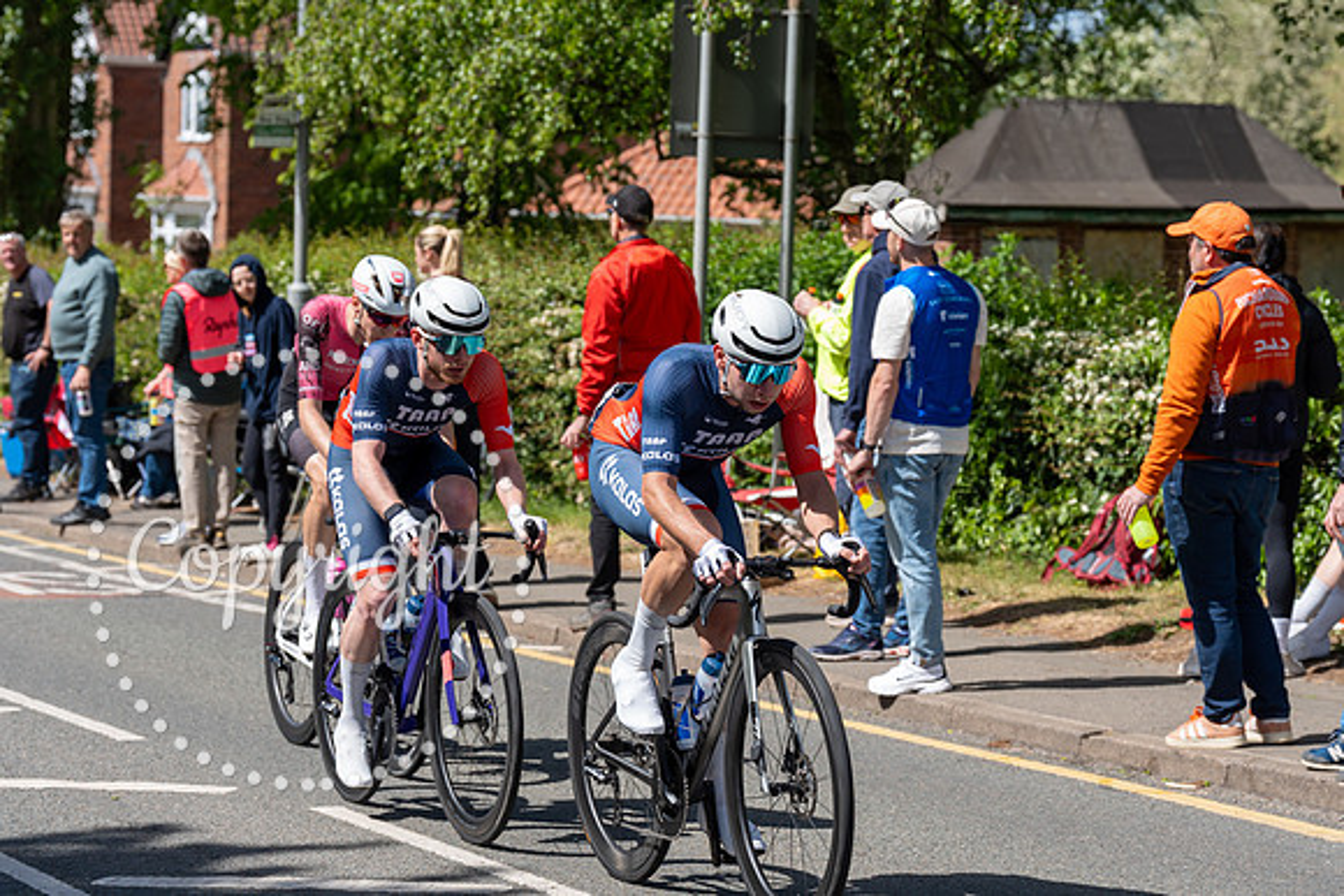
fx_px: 4033
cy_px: 448
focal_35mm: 108
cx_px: 672
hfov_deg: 18.9
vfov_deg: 12.7
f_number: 5.6
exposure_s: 1/1000
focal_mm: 108
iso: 250
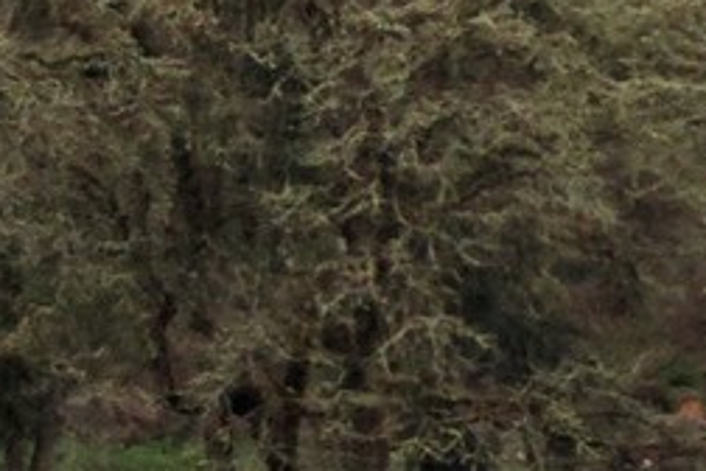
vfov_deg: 2.7
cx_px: 1286
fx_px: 9962
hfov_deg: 4.0
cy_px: 168
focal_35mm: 508
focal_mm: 21.4
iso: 800
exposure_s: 1/250
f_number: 4.2
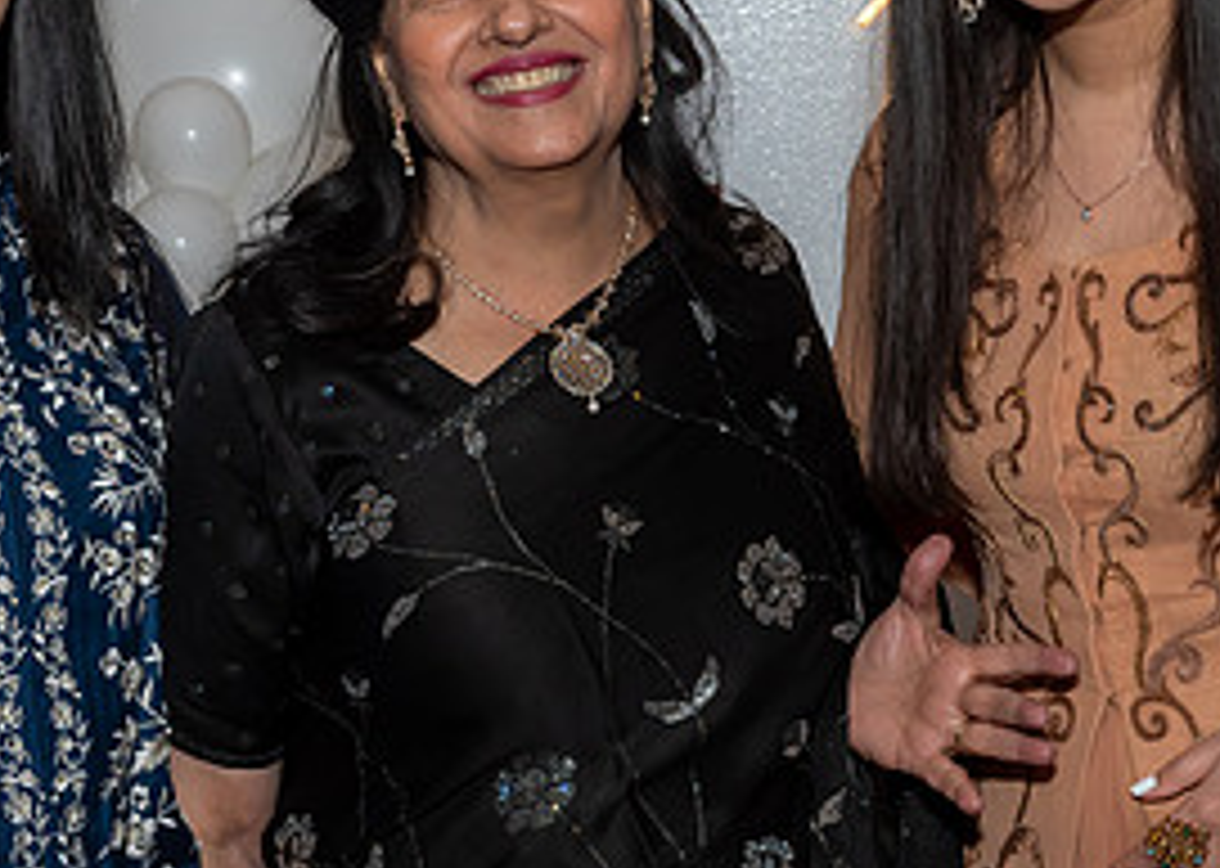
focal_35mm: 128
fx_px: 4431
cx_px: 518
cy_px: 378
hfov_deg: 15.7
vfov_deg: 11.2
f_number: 8
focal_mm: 38
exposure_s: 1/250
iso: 500
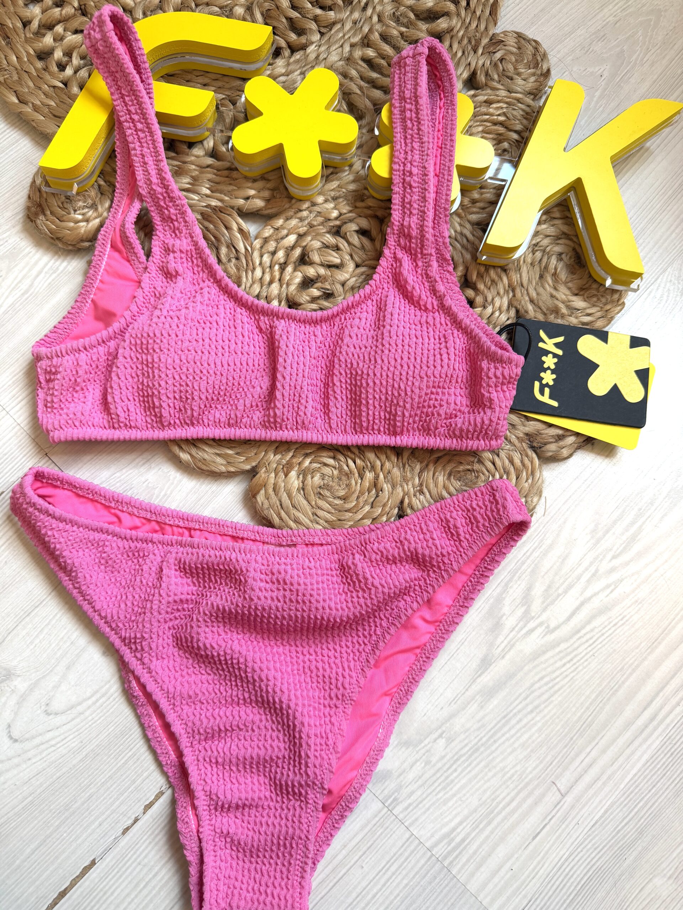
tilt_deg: -79.5
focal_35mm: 24
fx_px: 631
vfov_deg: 71.6
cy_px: 455
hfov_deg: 56.8
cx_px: 342
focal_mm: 6.76
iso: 125
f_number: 1.78
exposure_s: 1/121
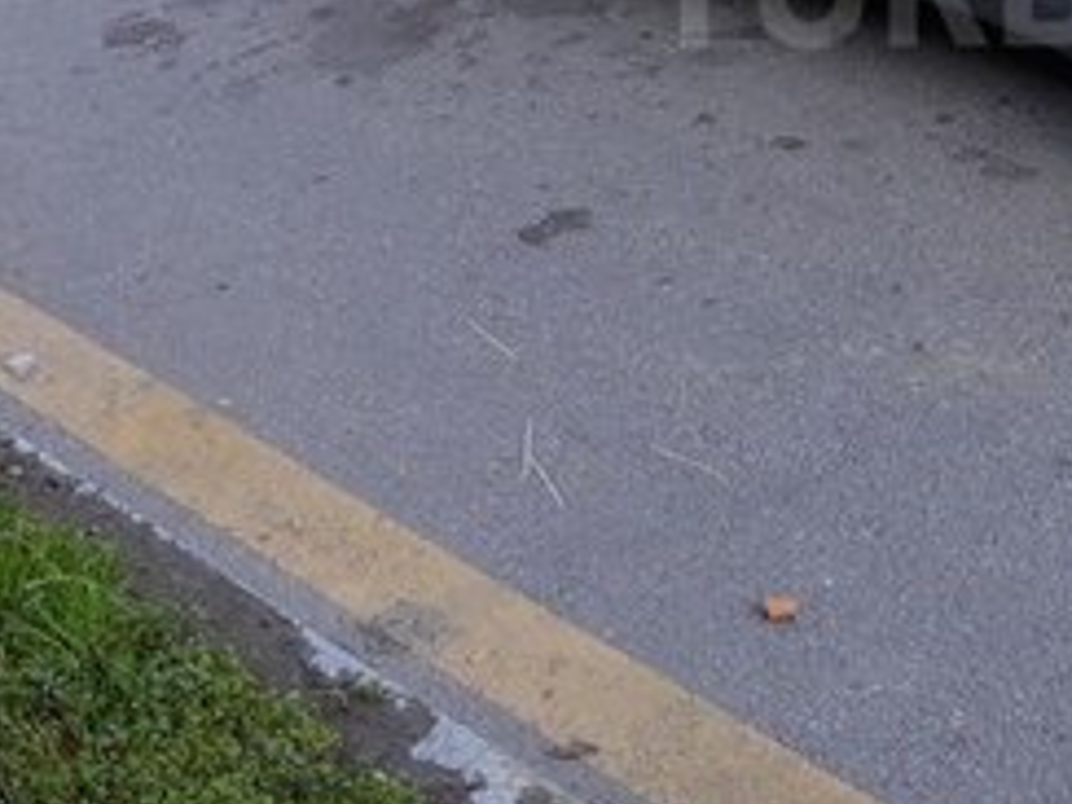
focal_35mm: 73
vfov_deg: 19.5
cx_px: 1094
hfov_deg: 25.3
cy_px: -20
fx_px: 2261
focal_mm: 3.71
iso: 40
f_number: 1.7
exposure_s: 1/203
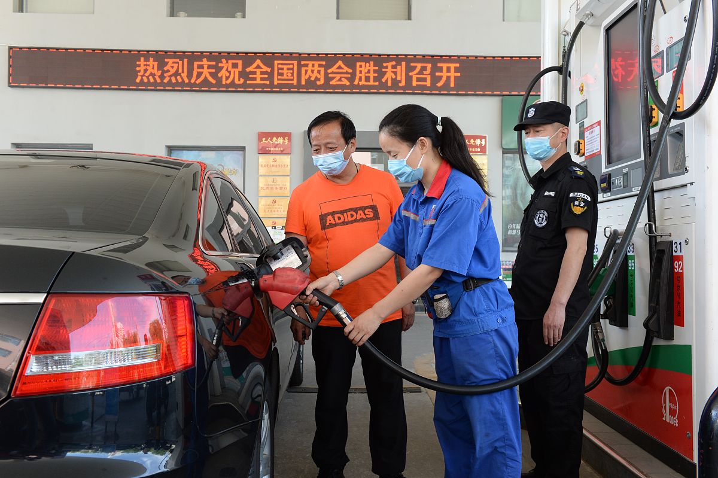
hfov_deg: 54.5
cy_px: 239
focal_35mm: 35
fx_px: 698
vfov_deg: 37.8
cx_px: 359
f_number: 9
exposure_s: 1/125
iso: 1000
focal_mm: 35
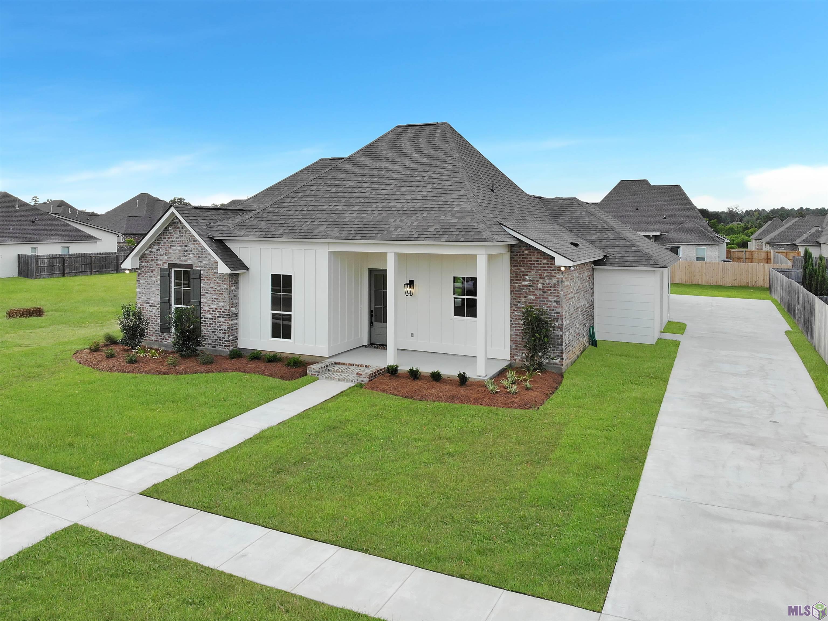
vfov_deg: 56.8
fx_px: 574
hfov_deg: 71.6
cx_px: 414
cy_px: 310
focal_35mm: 24
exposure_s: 1/193
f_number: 2.8
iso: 100
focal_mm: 4.5
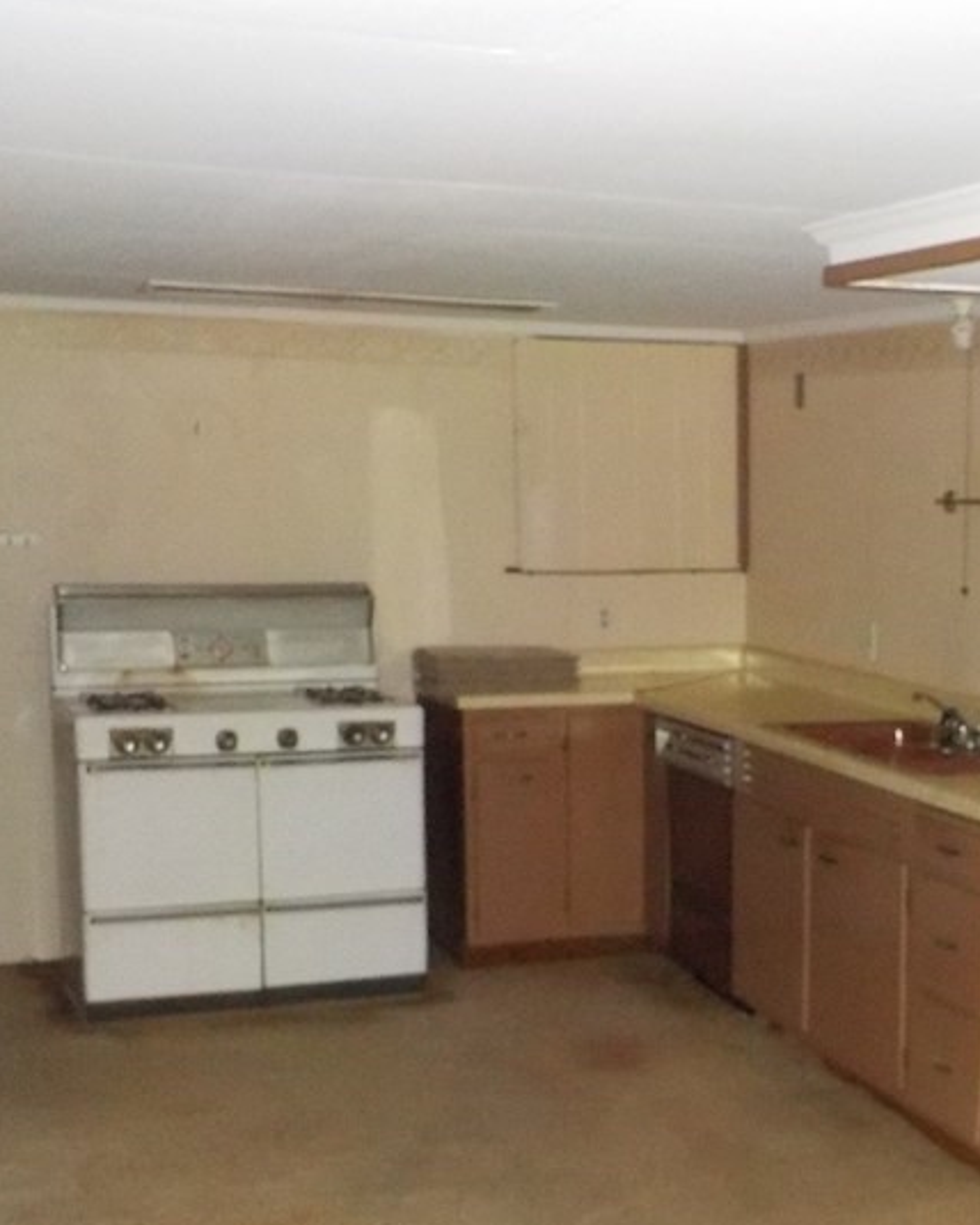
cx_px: 856
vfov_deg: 33.2
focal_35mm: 56
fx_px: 2030
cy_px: 838
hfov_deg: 26.4
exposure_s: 1/4
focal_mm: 4.1
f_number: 3.3
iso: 800
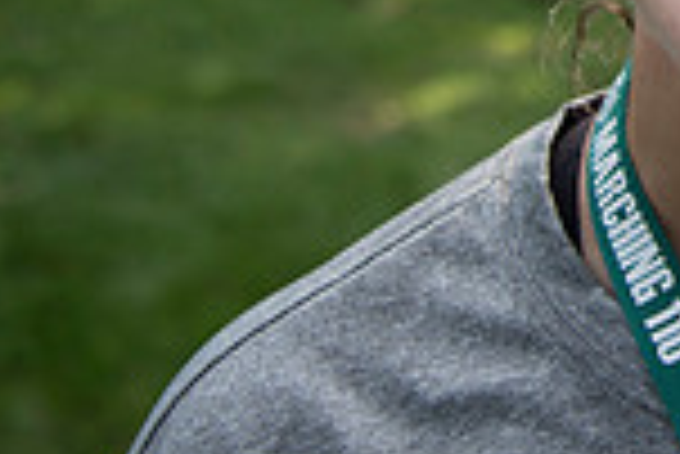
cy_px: -267
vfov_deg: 13.8
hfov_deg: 18.6
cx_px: 1112
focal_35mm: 92
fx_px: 1739
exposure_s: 1/2000
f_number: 2.8
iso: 200
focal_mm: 24
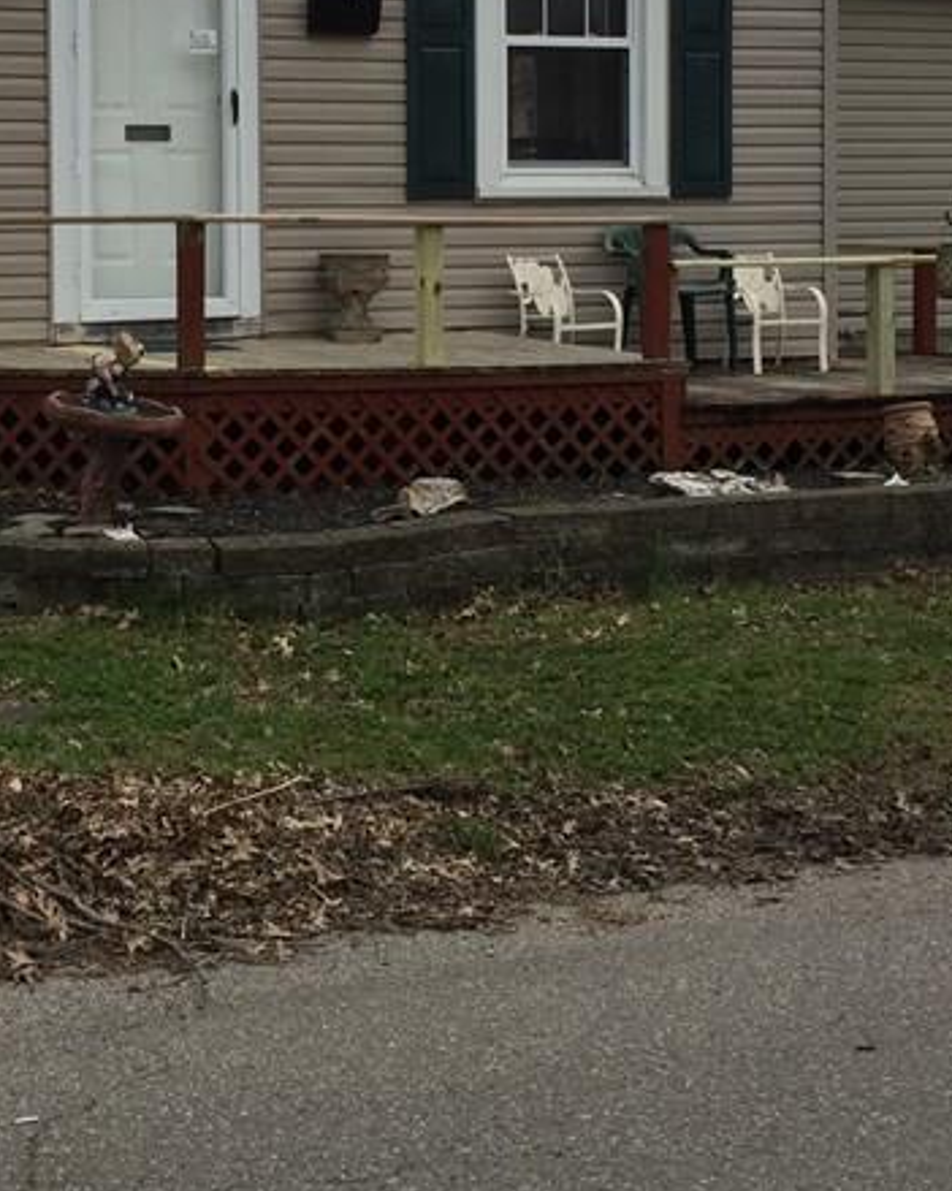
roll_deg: -0.2
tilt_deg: -1.9
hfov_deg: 22.9
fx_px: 2325
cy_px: 312
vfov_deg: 28.3
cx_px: 233
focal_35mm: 66
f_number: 2.2
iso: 32
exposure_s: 1/1721
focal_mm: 4.15
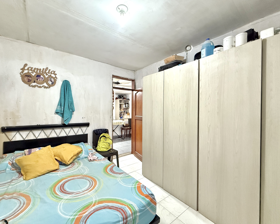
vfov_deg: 84.0
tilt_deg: -0.2
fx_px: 124
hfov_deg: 96.6
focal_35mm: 15
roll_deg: +0.0
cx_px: 128
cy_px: 110
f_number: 2.2
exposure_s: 1/60
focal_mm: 2.22
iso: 800
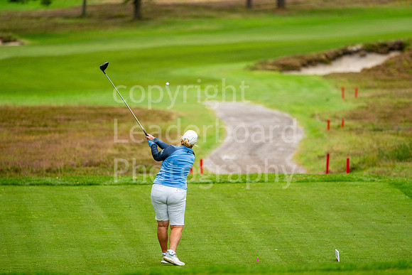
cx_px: 206
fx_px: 3434
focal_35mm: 300
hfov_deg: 6.9
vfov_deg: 4.6
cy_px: 138
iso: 800
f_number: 4
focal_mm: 300
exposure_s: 1/1600
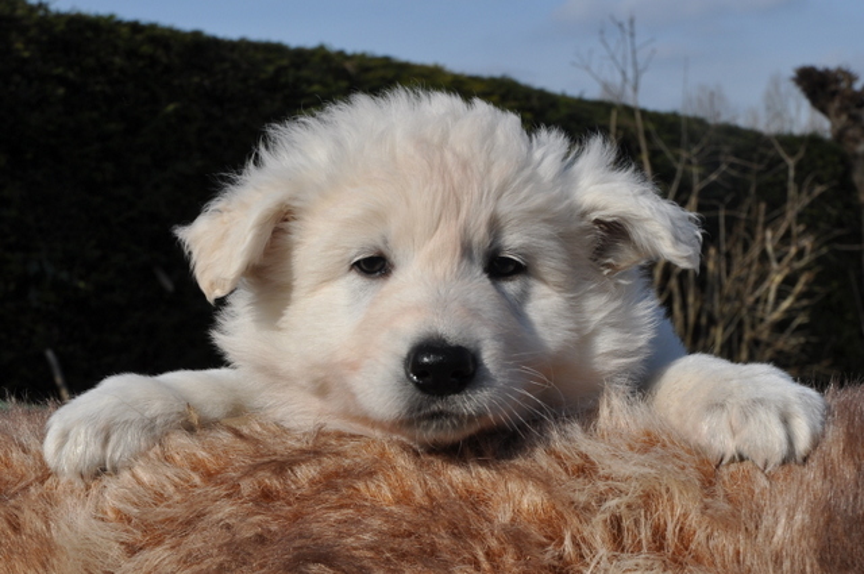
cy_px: 287
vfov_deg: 25.7
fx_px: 1258
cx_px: 432
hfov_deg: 37.9
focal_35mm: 52
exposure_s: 1/400
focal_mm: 35
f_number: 10
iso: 200
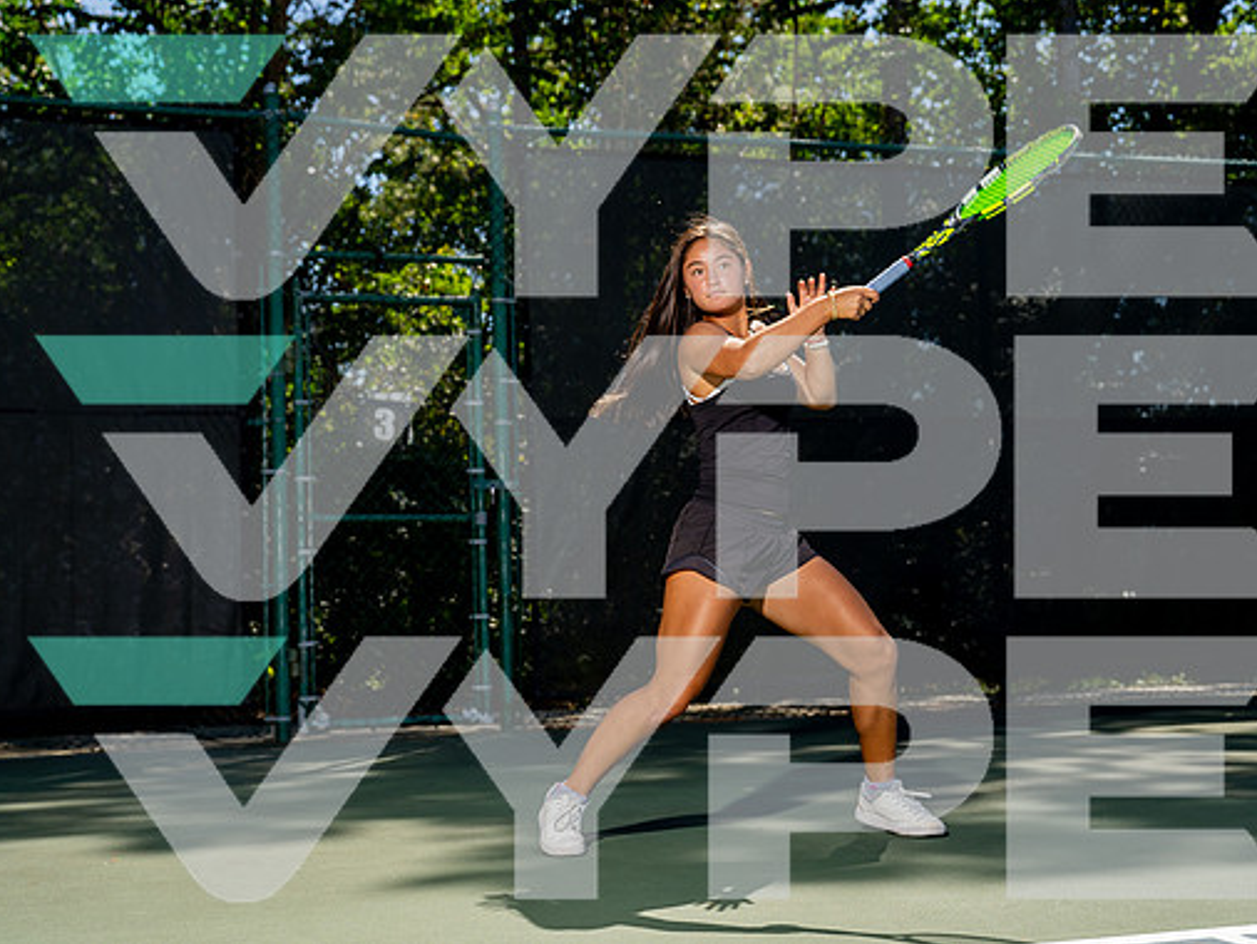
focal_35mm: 53
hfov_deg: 36.1
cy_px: 463
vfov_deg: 27.5
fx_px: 1925
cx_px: 657
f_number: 4.5
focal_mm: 44
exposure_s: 1/1250
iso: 100
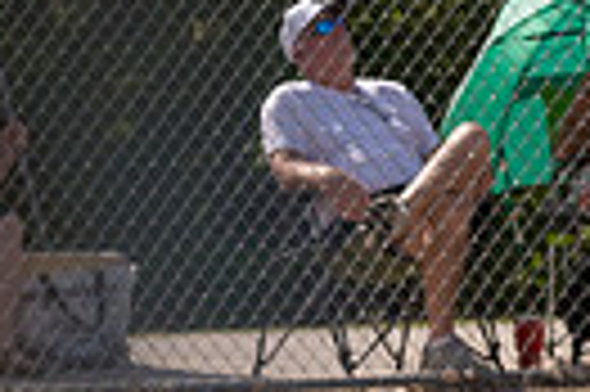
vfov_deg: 2.2
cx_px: 1000
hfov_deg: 3.3
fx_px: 10312
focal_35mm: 630
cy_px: 266
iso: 250
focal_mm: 95
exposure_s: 1/1600
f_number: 5.6
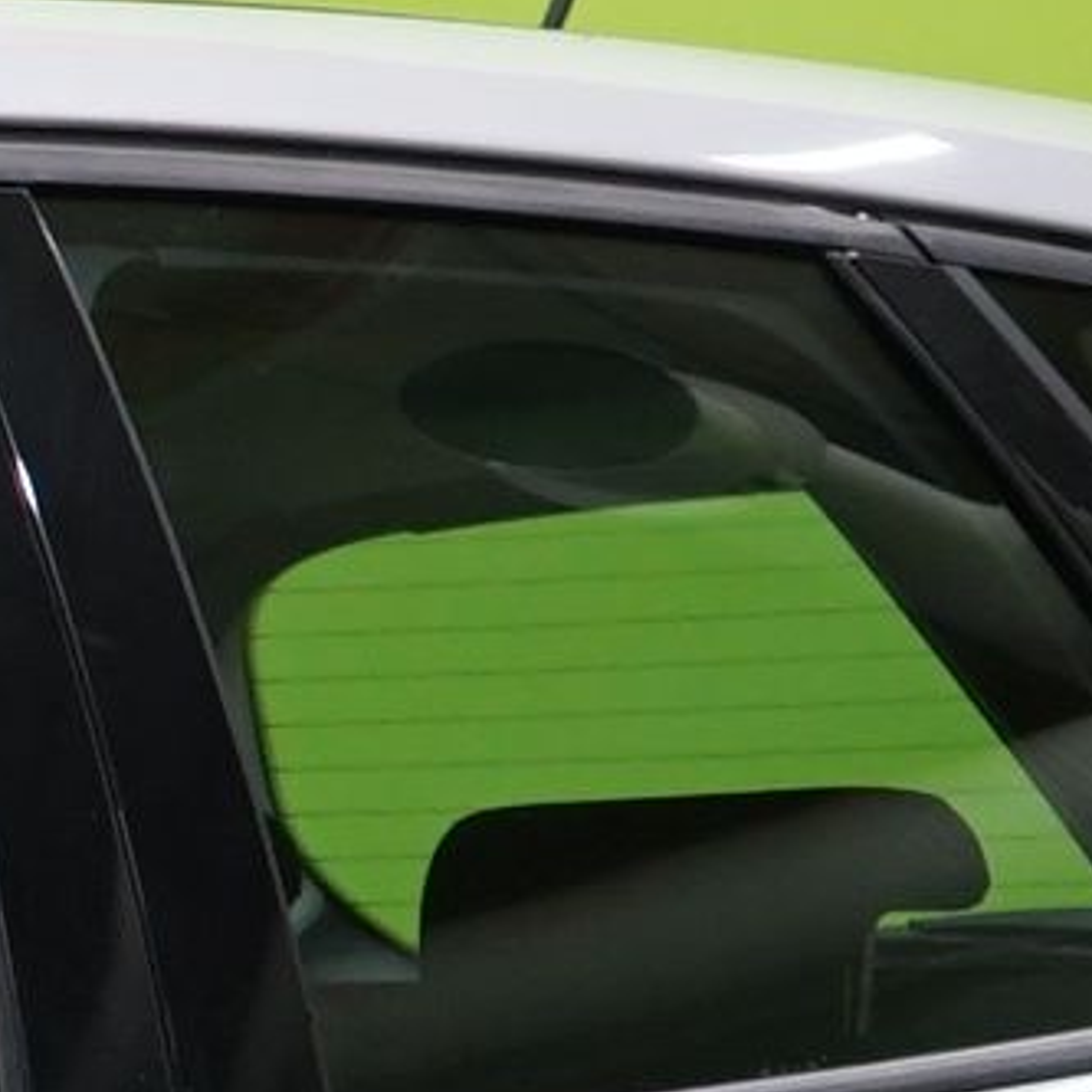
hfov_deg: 5.1
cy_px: 1961
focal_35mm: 321
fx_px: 11457
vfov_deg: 5.4
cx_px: -2400
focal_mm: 32
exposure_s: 1/100
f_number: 4
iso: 640
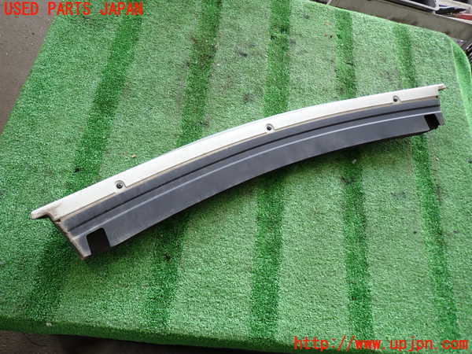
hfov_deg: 69.4
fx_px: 341
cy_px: 177
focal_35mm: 25
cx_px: 236
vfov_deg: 54.9
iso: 100
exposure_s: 1/60
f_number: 2
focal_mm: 4.5
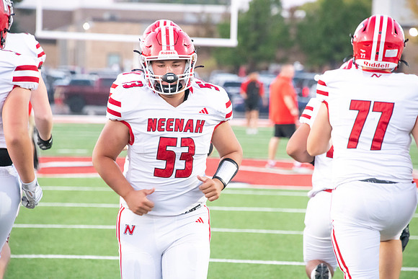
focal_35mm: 300
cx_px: 209
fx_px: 3484
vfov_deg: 4.6
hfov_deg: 6.9
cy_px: 140
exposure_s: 1/400
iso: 10000
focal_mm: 300
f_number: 7.1
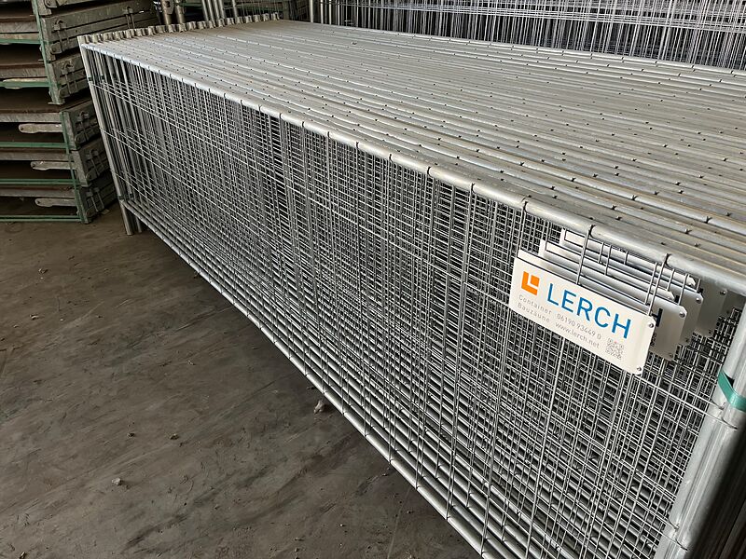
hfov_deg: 67.3
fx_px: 560
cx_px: 373
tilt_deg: -30.0
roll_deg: +3.2
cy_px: 280
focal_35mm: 26
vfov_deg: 53.1
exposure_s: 1/60
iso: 200
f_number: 1.6
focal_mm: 5.1
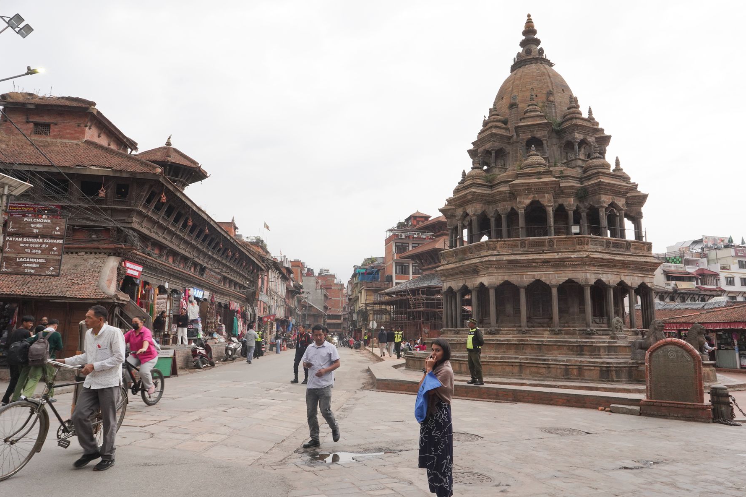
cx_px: 370
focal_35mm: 27
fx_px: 559
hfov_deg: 67.4
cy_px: 233
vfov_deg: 47.9
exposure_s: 1/100
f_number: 18
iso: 800
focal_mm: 24
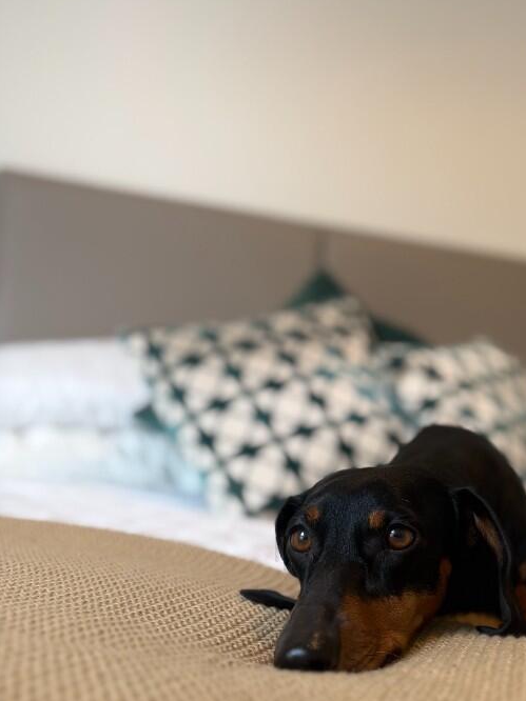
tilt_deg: +1.1
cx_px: 402
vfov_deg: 46.3
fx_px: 811
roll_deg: -4.2
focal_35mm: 40
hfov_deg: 35.1
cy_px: 444
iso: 100
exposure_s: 1/100
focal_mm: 5.96
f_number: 1.6
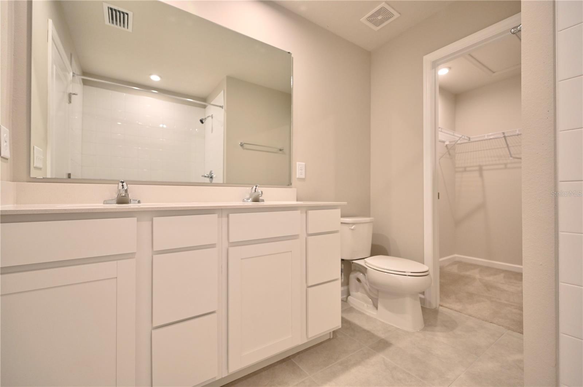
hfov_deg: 98.6
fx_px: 251
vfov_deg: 75.4
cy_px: 194
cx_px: 292
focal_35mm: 16
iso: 560
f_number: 4
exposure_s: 1/125
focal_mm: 15.5
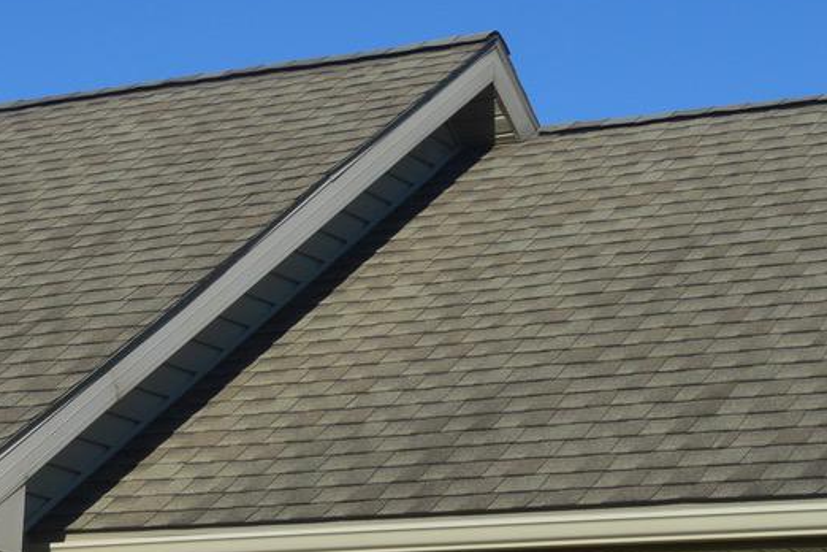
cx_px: 17
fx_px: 3239
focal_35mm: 141
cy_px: 753
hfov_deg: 14.3
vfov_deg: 9.5
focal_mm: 24
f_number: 9
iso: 100
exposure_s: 1/320
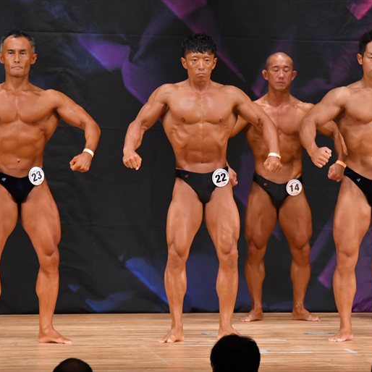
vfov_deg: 5.1
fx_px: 4207
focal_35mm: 346
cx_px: 267
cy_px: 186
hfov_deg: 5.1
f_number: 5.6
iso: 5000
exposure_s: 1/400
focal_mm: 180
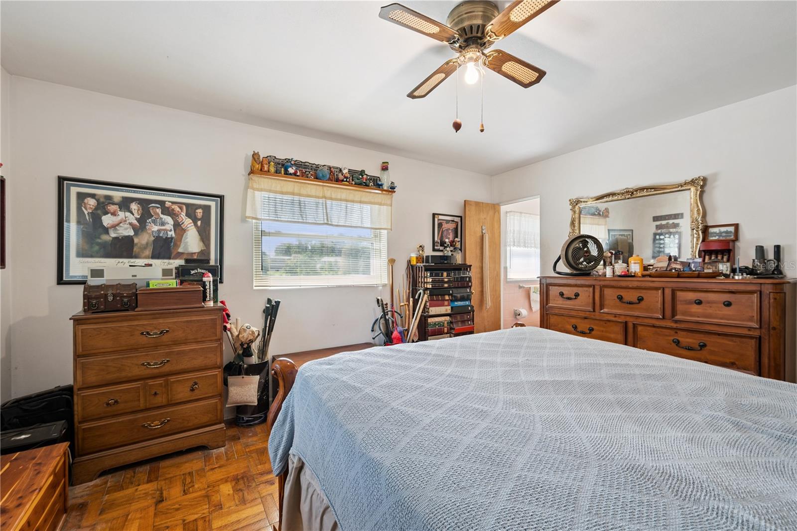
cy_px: 266
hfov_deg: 100.4
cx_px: 398
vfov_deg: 77.3
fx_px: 332
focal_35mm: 15
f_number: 9
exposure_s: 1/5
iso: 200
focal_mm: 15
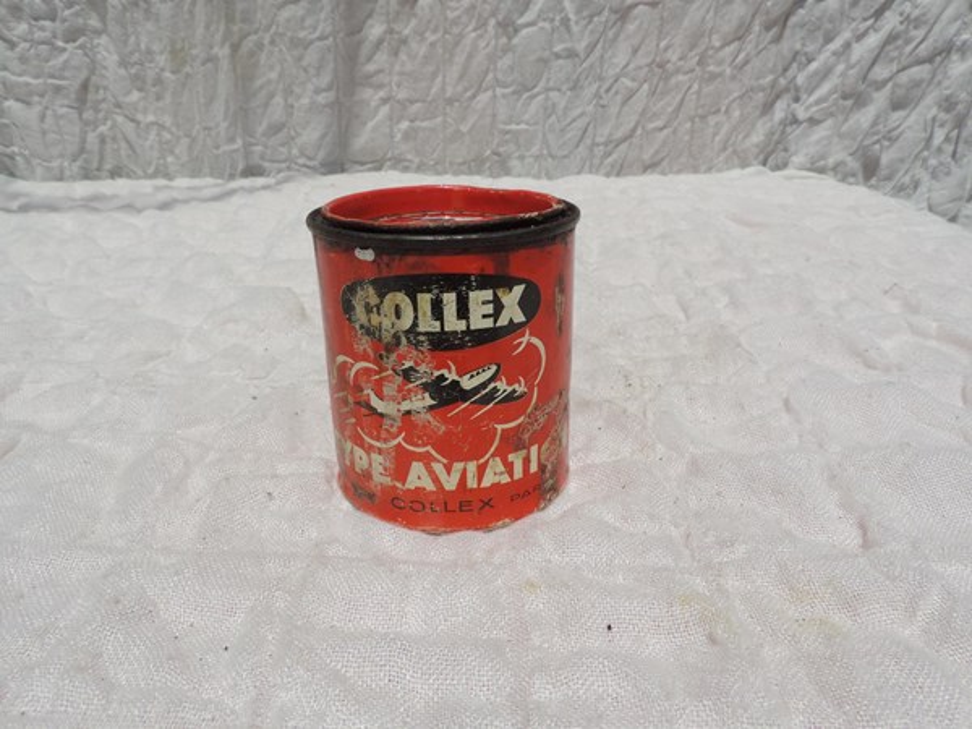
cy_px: 364
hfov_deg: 71.6
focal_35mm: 24
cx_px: 486
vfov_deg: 56.8
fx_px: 674
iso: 80
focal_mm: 4.3
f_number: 4.7
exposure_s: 1/1600
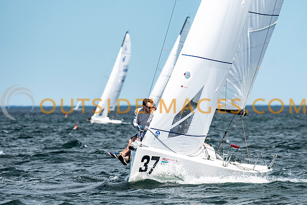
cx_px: 186
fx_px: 4726
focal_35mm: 554
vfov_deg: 2.5
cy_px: 123
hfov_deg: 3.7
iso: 500
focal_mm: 300
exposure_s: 1/5000
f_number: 5.6
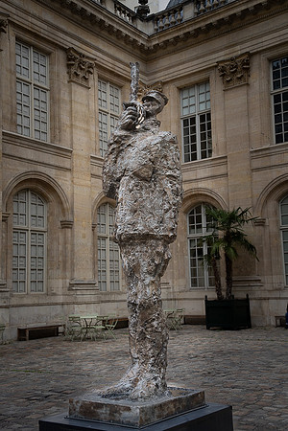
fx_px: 552
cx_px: 144
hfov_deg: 29.2
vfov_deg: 42.7
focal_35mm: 46
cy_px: 216
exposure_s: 1/1000
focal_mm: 46
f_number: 4
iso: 400
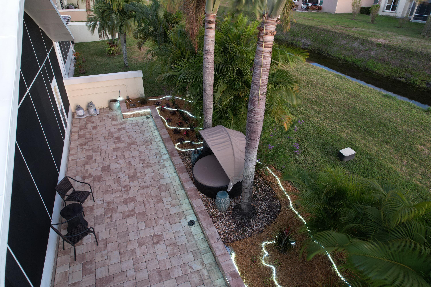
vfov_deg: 57.2
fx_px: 263
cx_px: 216
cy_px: 144
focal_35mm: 22
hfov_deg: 78.6
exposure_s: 1/4
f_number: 2.8
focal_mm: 8.38
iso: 100
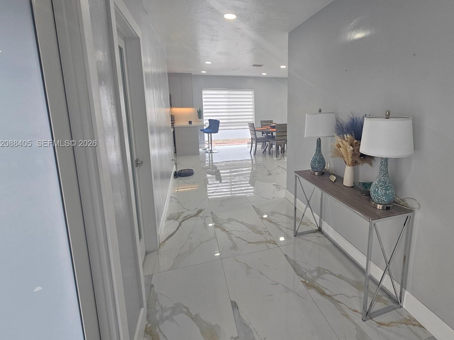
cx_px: 268
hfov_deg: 93.5
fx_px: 210
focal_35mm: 16
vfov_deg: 77.6
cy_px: 144
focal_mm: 2.2
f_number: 2.2
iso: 64
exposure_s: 1/60
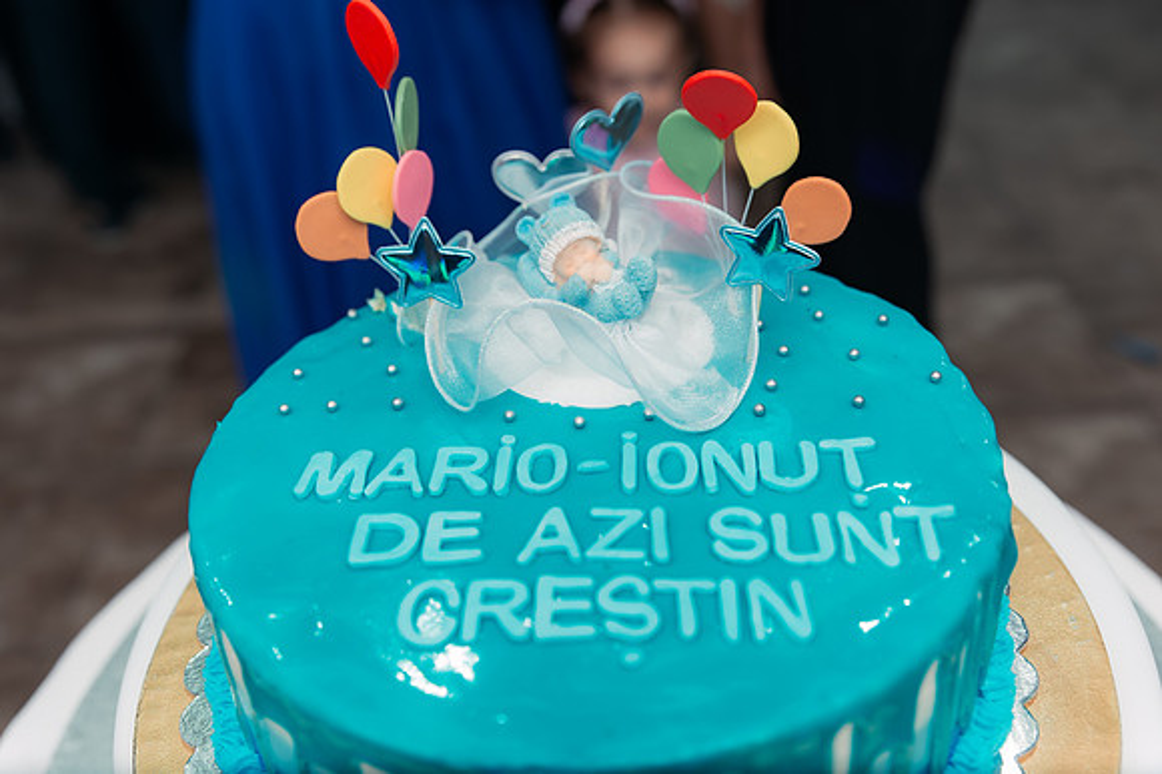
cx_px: 581
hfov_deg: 48.5
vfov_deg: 33.4
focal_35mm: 40
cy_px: 387
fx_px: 1290
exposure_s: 1/250
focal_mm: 40
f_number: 3.5
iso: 2000
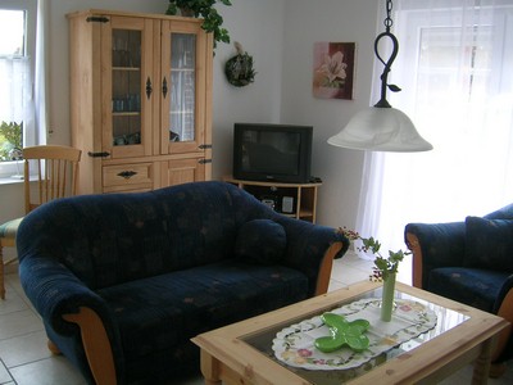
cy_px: 192
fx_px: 519
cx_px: 256
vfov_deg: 40.7
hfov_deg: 52.6
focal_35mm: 35
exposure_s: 1/56.6
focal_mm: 5.4
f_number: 2.8
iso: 50
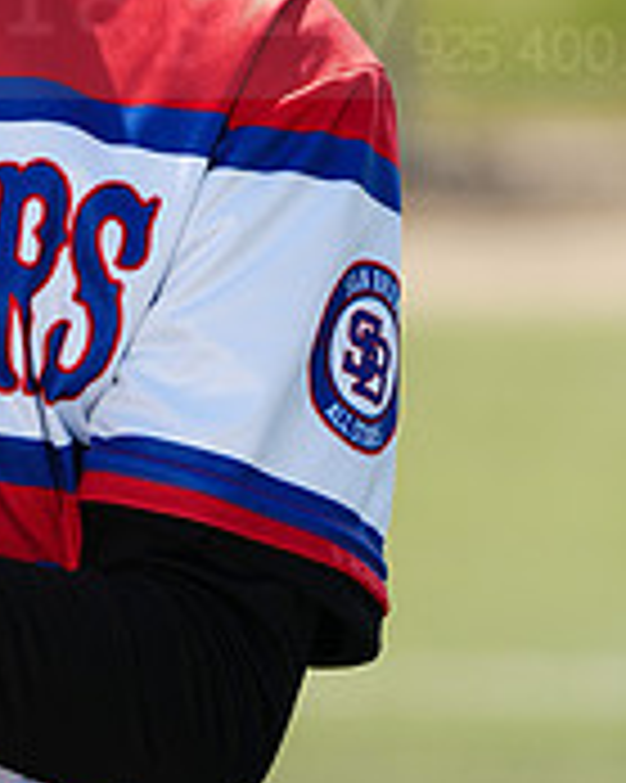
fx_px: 14487
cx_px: -173
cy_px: -45
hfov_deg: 2.5
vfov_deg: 3.1
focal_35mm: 625
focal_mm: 200
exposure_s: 1/250
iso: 50
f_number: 5
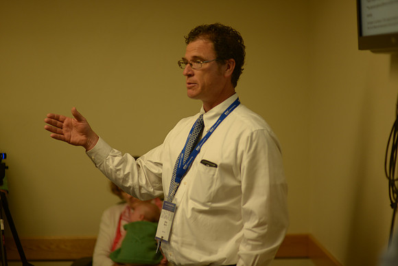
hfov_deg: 23.9
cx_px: 199
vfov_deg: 16.1
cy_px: 133
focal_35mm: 85
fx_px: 940
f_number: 1.4
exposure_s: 1/200
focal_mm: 85
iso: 320
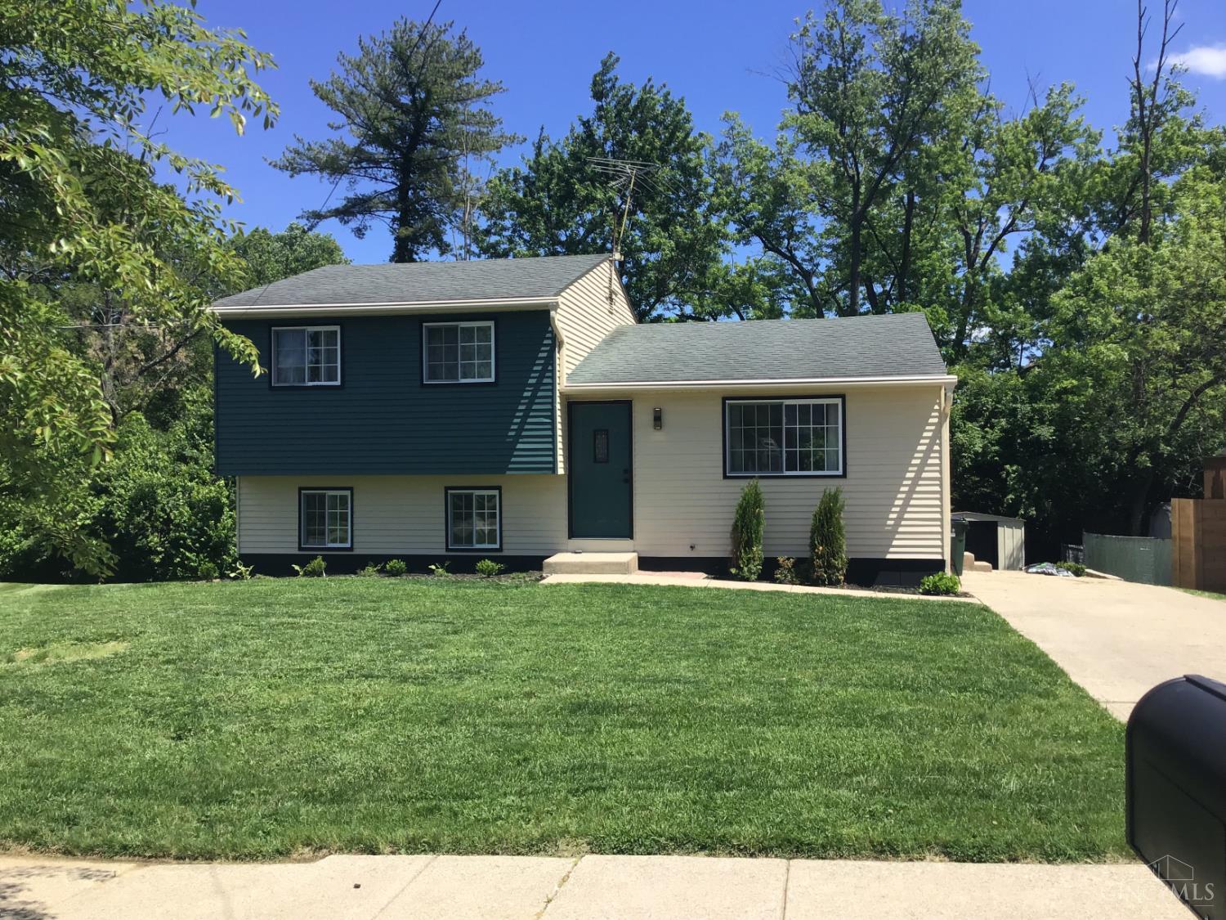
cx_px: 613
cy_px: 460
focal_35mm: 31
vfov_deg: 45.4
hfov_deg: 58.4
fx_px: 1098
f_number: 2.4
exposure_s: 1/886
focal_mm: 3.3
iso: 25
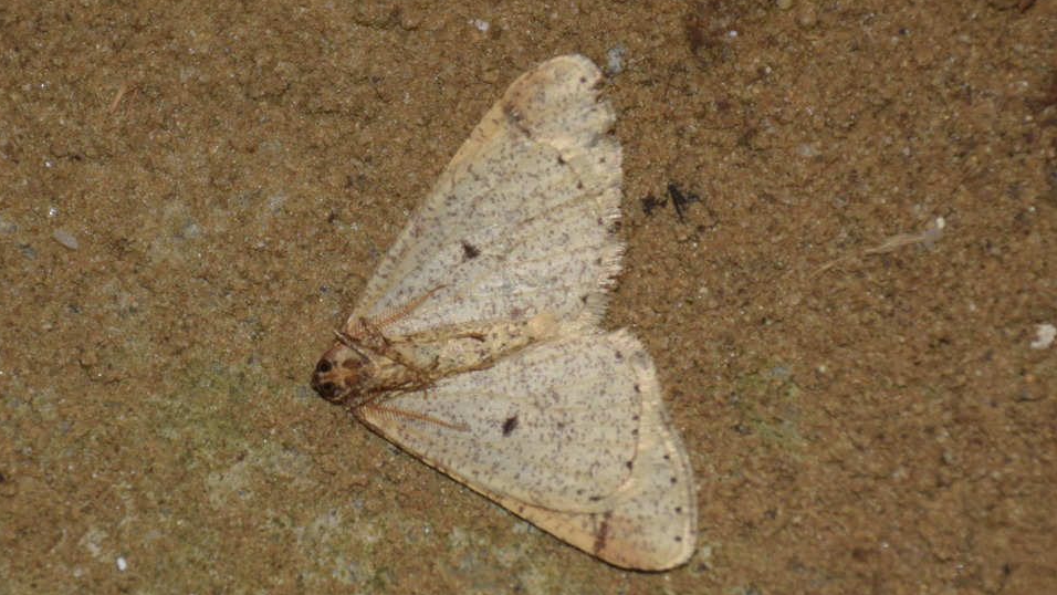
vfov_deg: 5.5
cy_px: 279
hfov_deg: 9.8
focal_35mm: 221
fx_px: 6195
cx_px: 528
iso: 320
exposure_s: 1/60
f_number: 5.6
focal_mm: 140
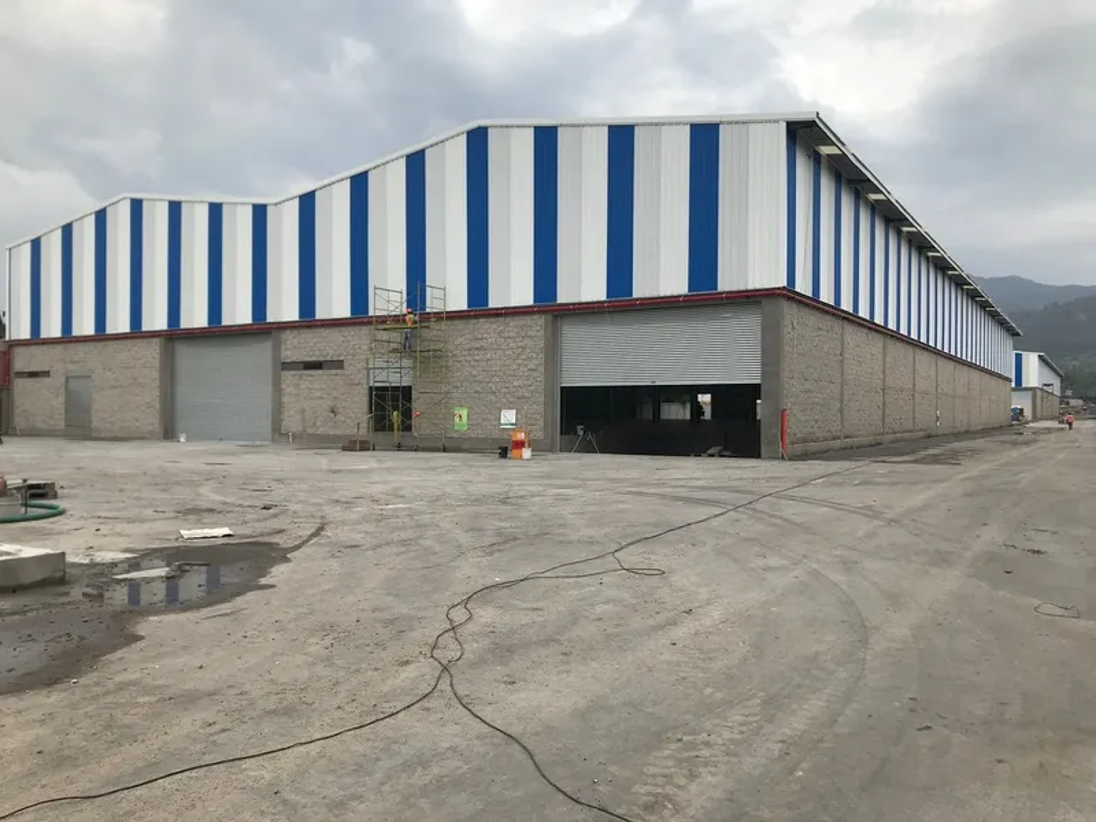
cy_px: 411
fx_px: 887
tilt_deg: -0.6
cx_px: 548
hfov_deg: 63.4
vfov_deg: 49.7
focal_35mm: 28
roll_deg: +0.4
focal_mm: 3.99
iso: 20
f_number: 1.8
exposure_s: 1/1953
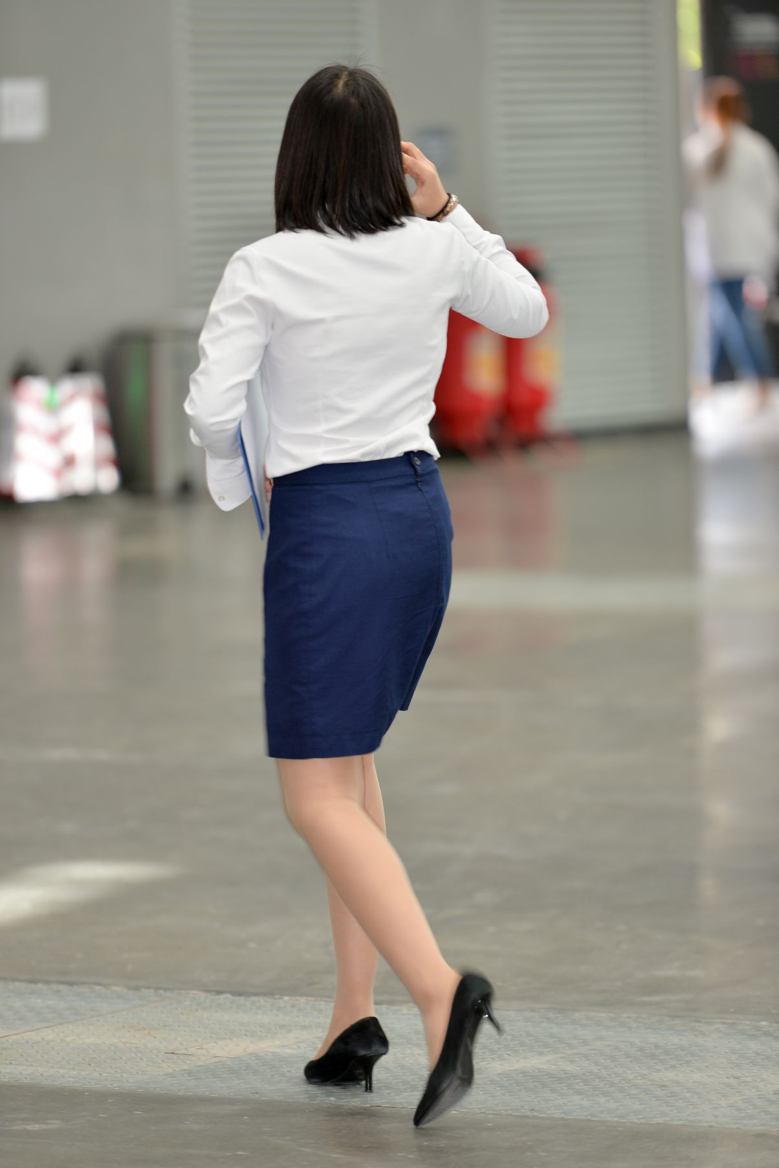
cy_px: 584
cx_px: 390
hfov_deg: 6.9
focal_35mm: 200
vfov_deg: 10.3
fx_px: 6486
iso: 400
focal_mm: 200
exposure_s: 1/80
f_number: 2.8
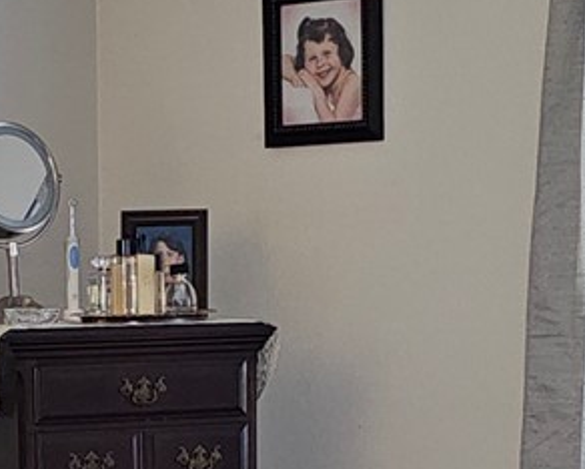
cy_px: 595
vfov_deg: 12.2
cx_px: 86
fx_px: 2131
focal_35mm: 123
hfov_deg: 15.5
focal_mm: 6.3
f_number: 1.7
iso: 125
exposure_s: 1/12
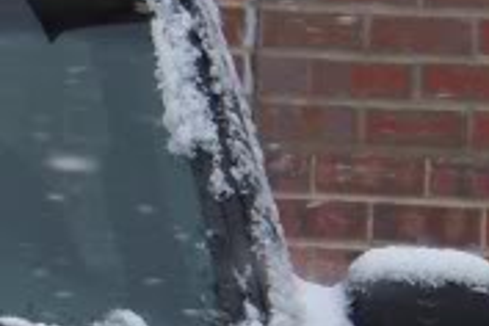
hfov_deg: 2.7
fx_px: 10282
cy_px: 707
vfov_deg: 1.8
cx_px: -356
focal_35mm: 757
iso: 64
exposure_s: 1/640
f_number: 3.2
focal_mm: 21.1
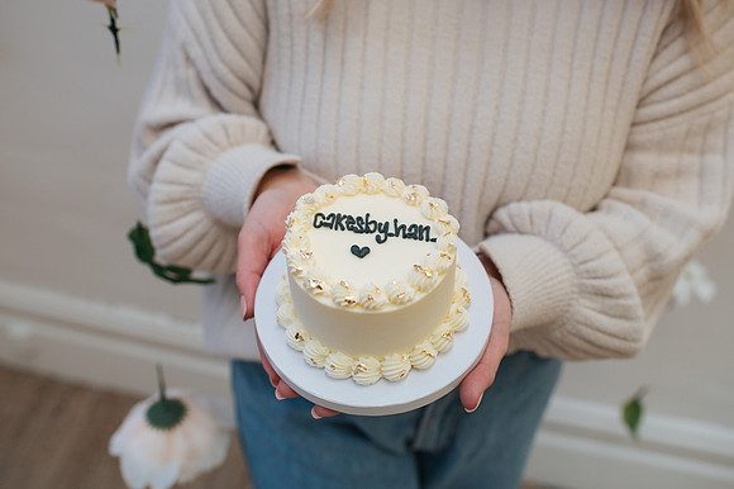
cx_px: 364
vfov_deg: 36.0
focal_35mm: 37
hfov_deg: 52.1
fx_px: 751
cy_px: 231
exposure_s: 1/160
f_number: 3.2
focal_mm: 35
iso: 360
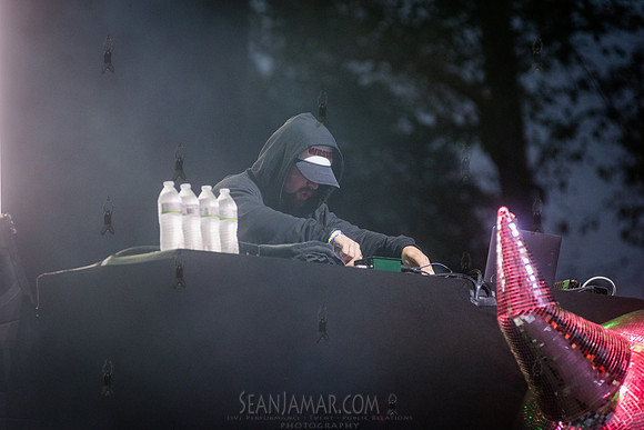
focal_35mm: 170
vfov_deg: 8.1
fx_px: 3042
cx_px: 322
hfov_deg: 12.1
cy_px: 215
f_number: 4
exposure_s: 1/800
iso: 5000
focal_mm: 170
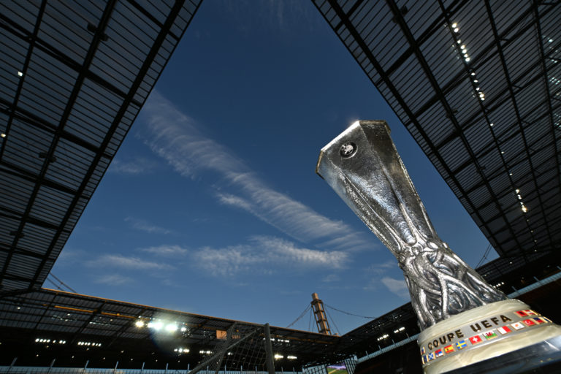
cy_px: 187
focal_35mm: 14
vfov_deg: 81.2
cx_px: 280
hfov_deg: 104.3
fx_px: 218
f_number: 8
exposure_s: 1/250
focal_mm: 14
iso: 100
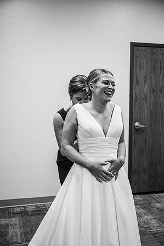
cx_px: 82
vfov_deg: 47.5
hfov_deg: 32.6
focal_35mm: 41
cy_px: 123
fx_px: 281
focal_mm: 41
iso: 2000
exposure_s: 1/320
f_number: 3.2
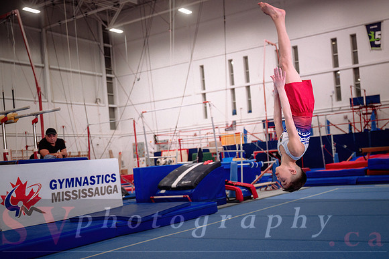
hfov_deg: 44.2
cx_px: 238
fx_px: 476
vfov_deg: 30.4
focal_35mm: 44
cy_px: 158
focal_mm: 36
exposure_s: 1/1000
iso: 1600
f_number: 2.8
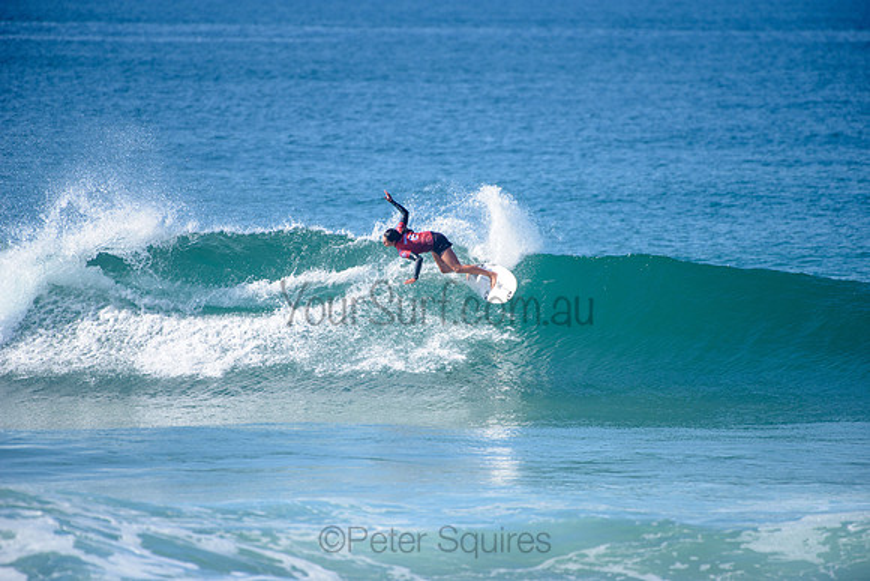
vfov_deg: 2.8
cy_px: 290
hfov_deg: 4.1
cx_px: 435
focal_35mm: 500
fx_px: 12088
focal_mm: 500
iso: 180
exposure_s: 1/2000
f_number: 5.6
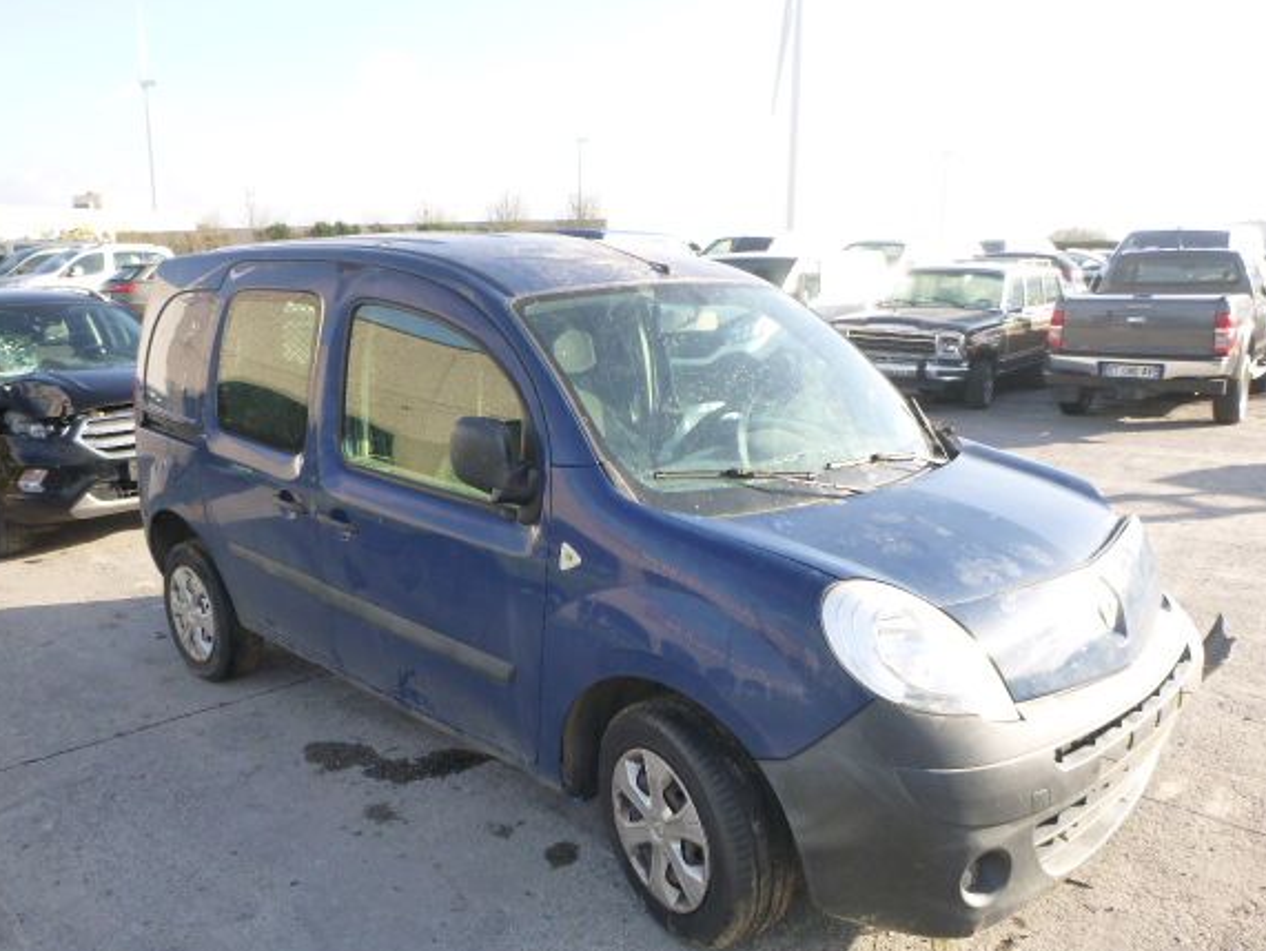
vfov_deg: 49.7
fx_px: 1025
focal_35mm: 28
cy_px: 523
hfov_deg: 63.4
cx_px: 592
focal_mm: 4.5
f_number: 3.9
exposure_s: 1/125
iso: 160
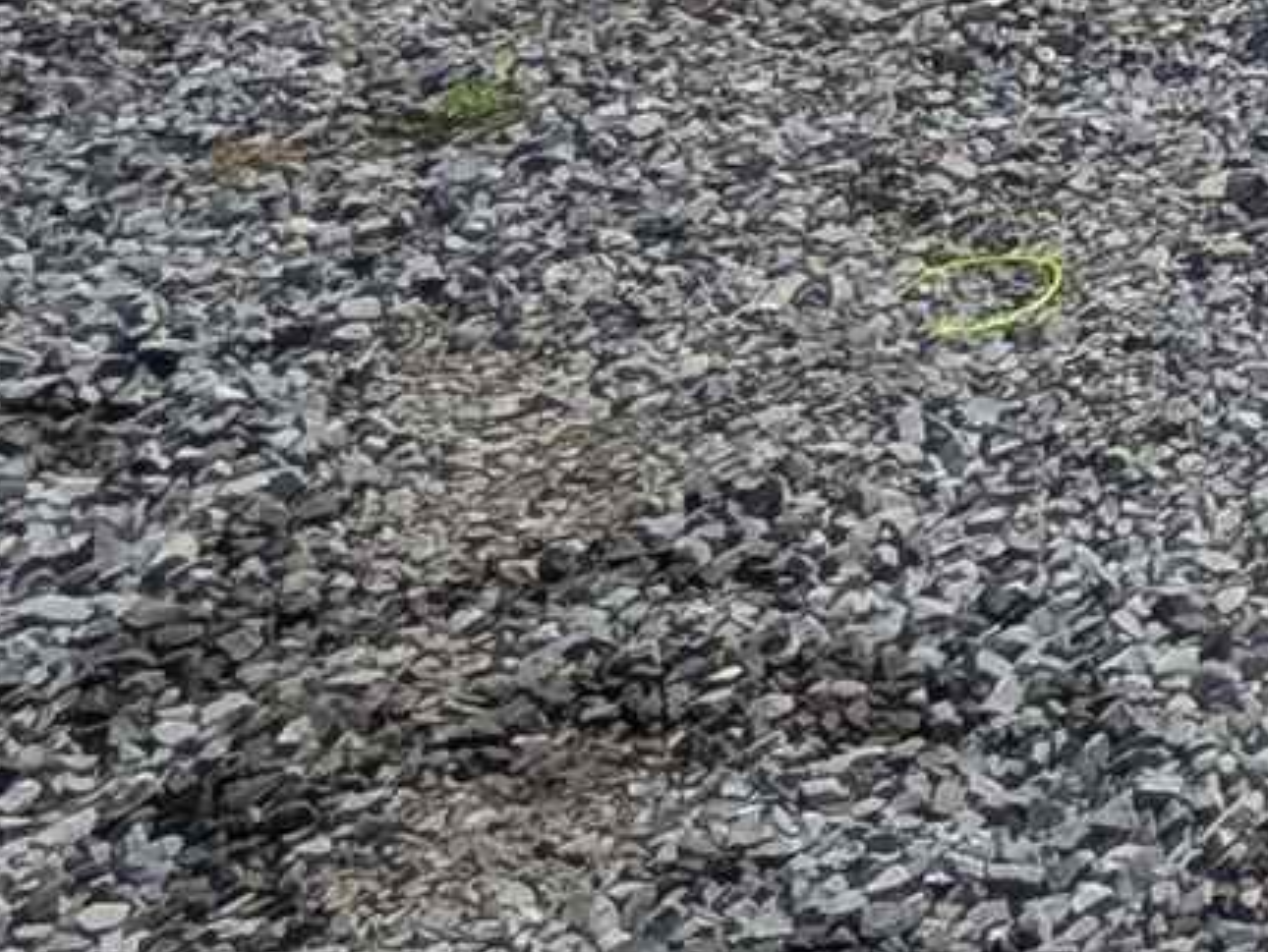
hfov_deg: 15.0
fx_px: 3665
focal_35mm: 100
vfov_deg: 12.2
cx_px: 2713
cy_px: -1253
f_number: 2.2
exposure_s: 1/6897
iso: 49
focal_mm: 1.83
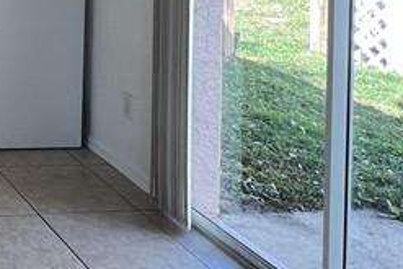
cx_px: -220
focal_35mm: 56
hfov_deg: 25.5
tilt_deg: -1.1
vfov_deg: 20.9
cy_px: -122
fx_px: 627
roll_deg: -0.5
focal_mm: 1.57
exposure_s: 1/120
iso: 64
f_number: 1.8
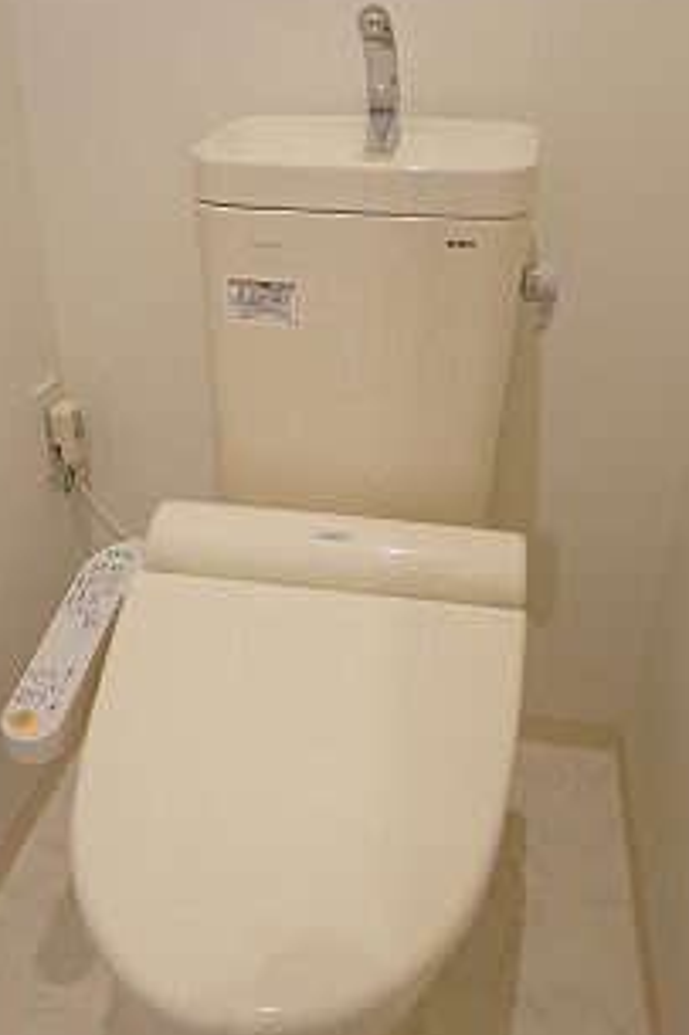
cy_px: 606
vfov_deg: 56.9
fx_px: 948
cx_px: 294
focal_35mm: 33
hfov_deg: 39.8
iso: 1600
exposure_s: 1/160
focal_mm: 16
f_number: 4
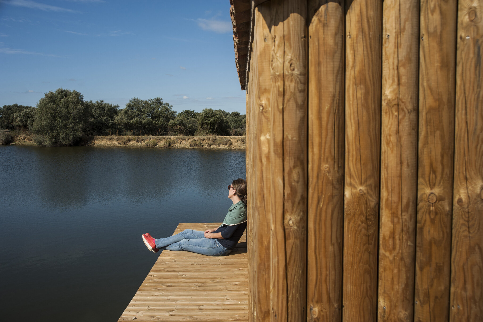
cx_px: 242
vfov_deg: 38.8
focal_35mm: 34
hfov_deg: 55.8
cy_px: 161
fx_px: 456
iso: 400
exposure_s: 1/1000
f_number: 8
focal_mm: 34
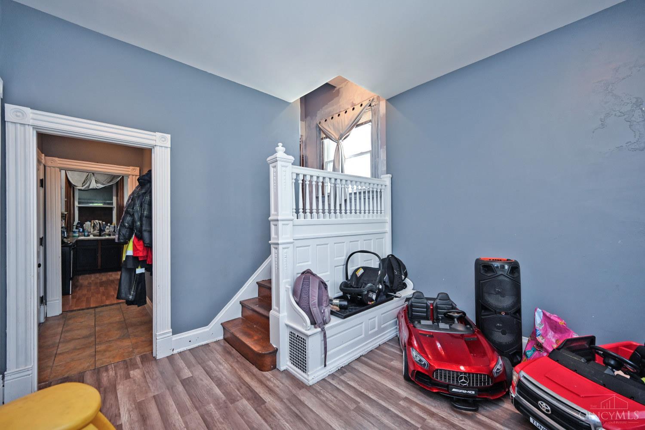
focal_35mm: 14
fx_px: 251
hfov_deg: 104.3
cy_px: 215
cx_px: 322
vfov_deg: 81.2
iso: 400
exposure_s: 1/60
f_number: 4
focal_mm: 14
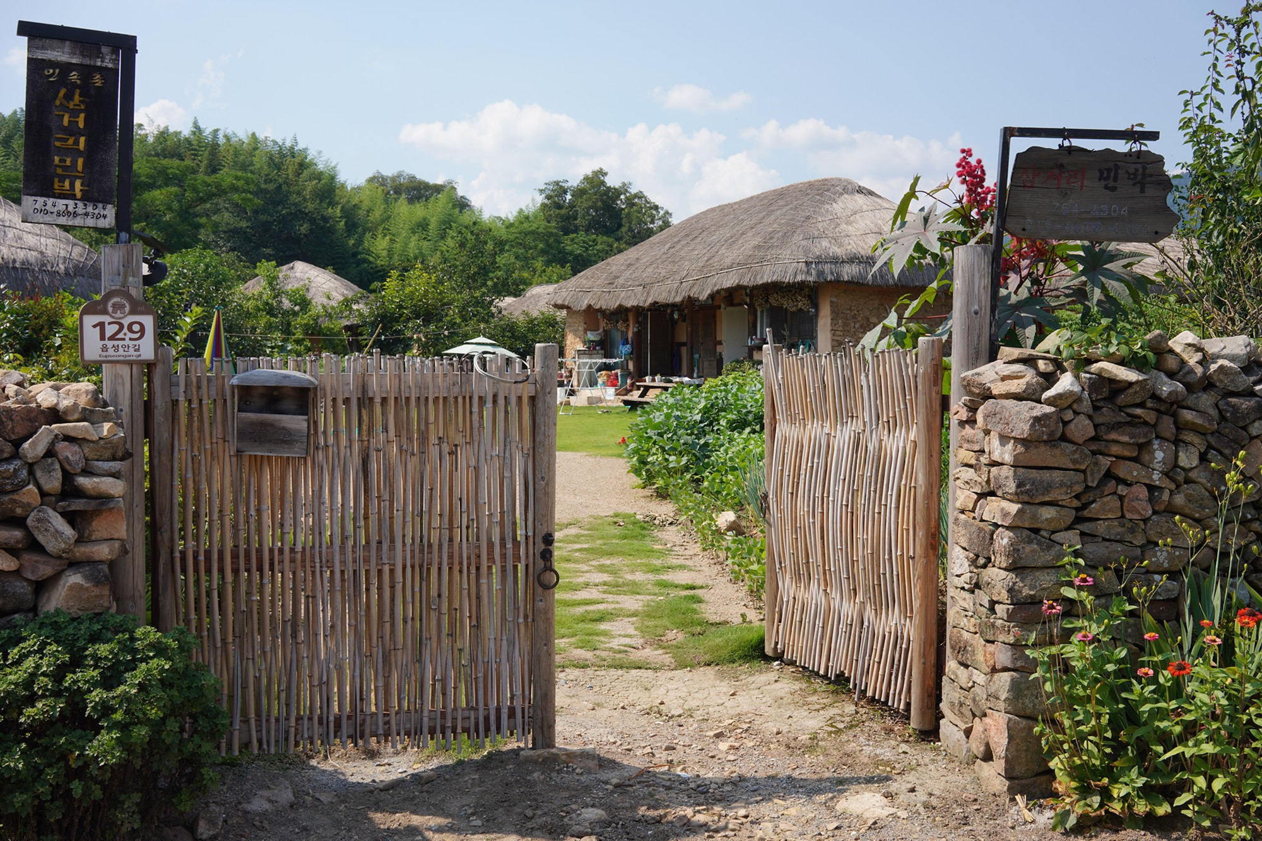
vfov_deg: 37.9
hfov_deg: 54.4
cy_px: 420
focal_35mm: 35
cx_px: 631
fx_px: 1227
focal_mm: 35
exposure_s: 1/100
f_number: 11
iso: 100
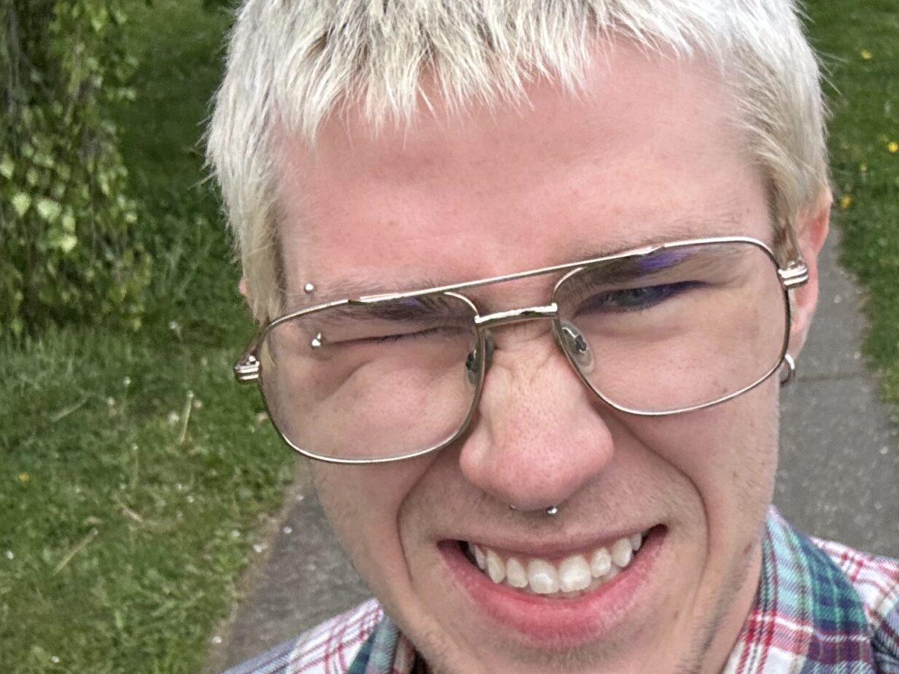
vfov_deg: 23.6
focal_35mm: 62
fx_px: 1610
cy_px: 284
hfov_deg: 31.0
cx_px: 570
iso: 25
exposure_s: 1/546
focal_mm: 2.69
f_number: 1.9
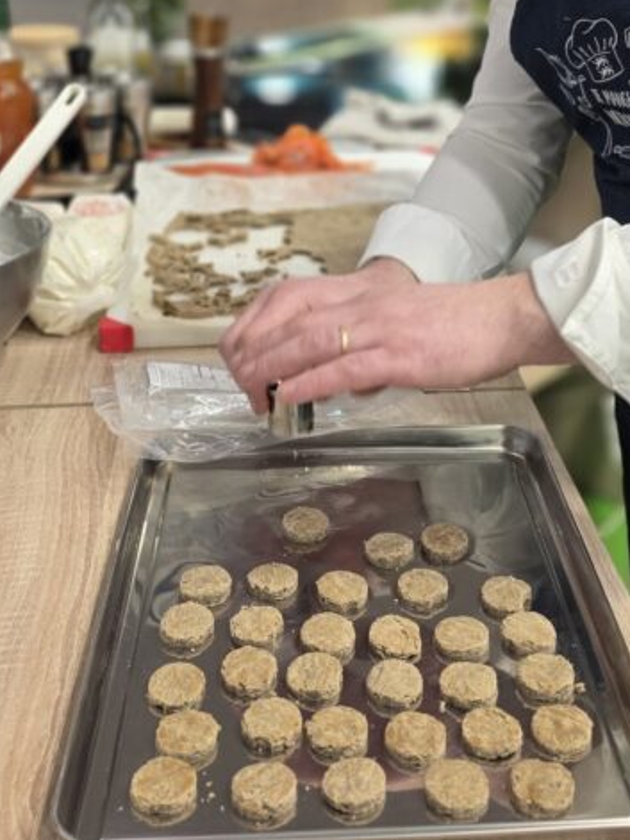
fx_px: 1214
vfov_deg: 35.7
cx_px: 384
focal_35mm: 50
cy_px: 68
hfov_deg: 29.0
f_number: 1.7
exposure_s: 1/100
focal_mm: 6.3
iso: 40
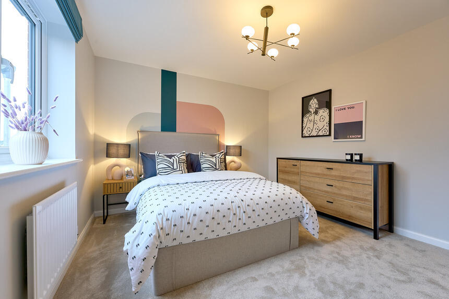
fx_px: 175
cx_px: 224
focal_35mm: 14
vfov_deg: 81.2
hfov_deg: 104.3
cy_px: 150
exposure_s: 1/2.5
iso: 100
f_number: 10
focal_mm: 14
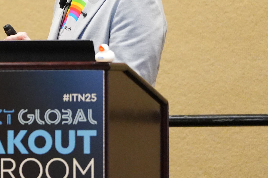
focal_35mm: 726
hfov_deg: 2.8
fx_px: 5404
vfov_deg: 1.9
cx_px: 73
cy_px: 16
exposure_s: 1/125
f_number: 2.8
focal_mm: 200
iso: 5000
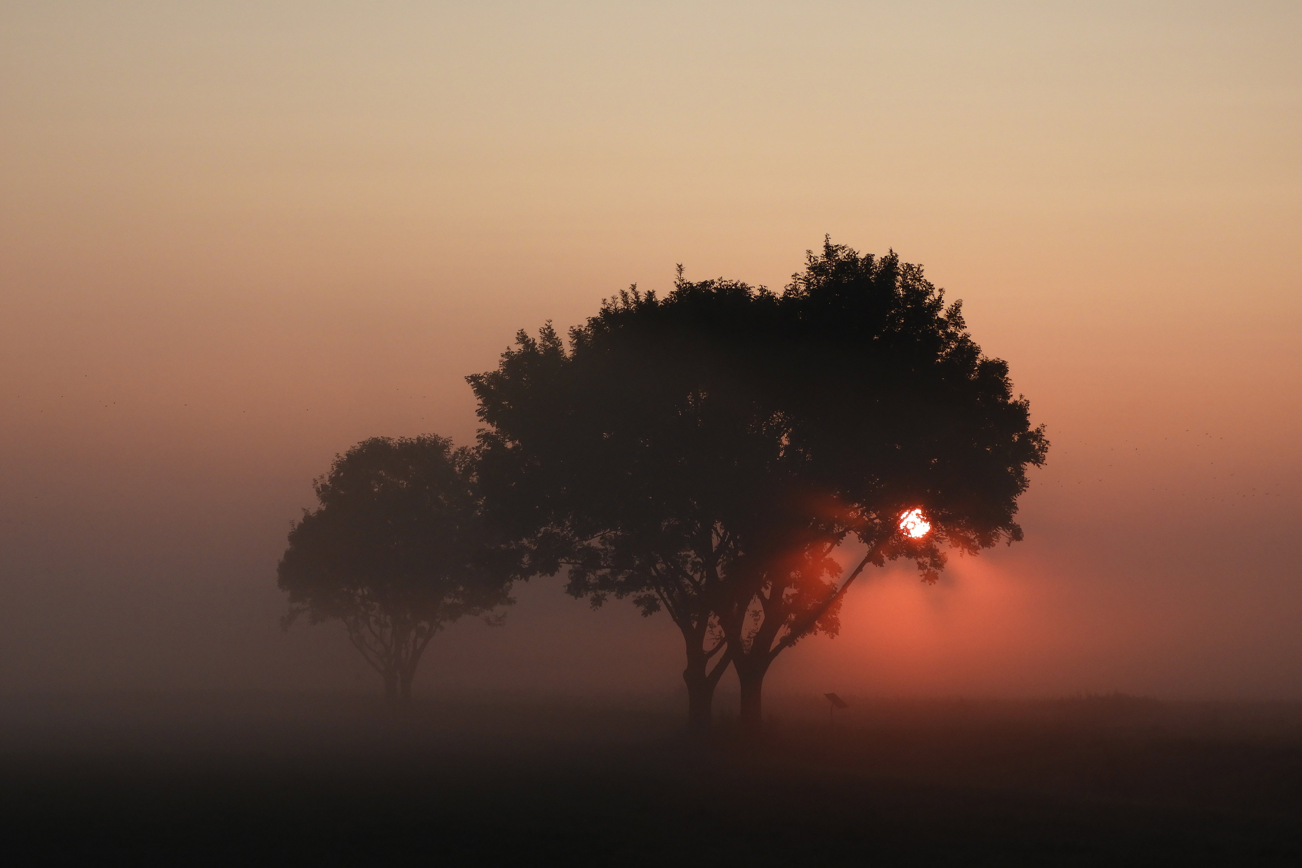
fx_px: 3219
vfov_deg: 15.4
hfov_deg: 22.9
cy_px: 401
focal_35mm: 89
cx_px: 652
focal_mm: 15.2
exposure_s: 1/500
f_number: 4.5
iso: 100
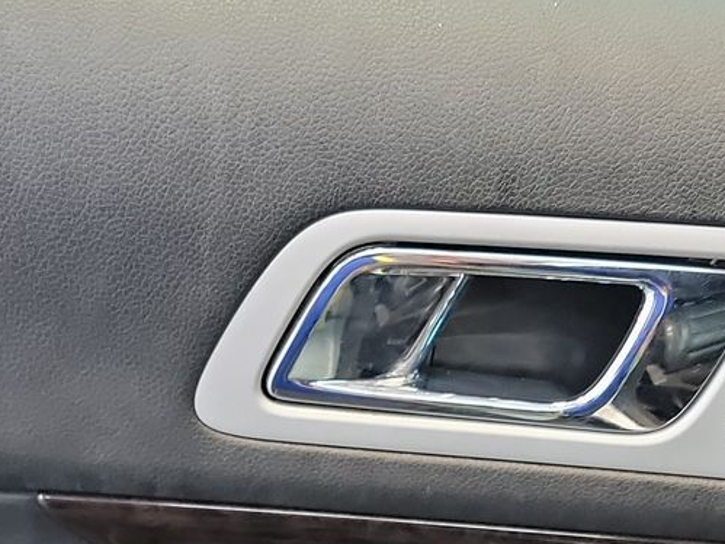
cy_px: 685
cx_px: 282
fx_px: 1612
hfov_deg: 25.3
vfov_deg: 18.0
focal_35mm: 77
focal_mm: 6.7
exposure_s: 1/59
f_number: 1.8
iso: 953
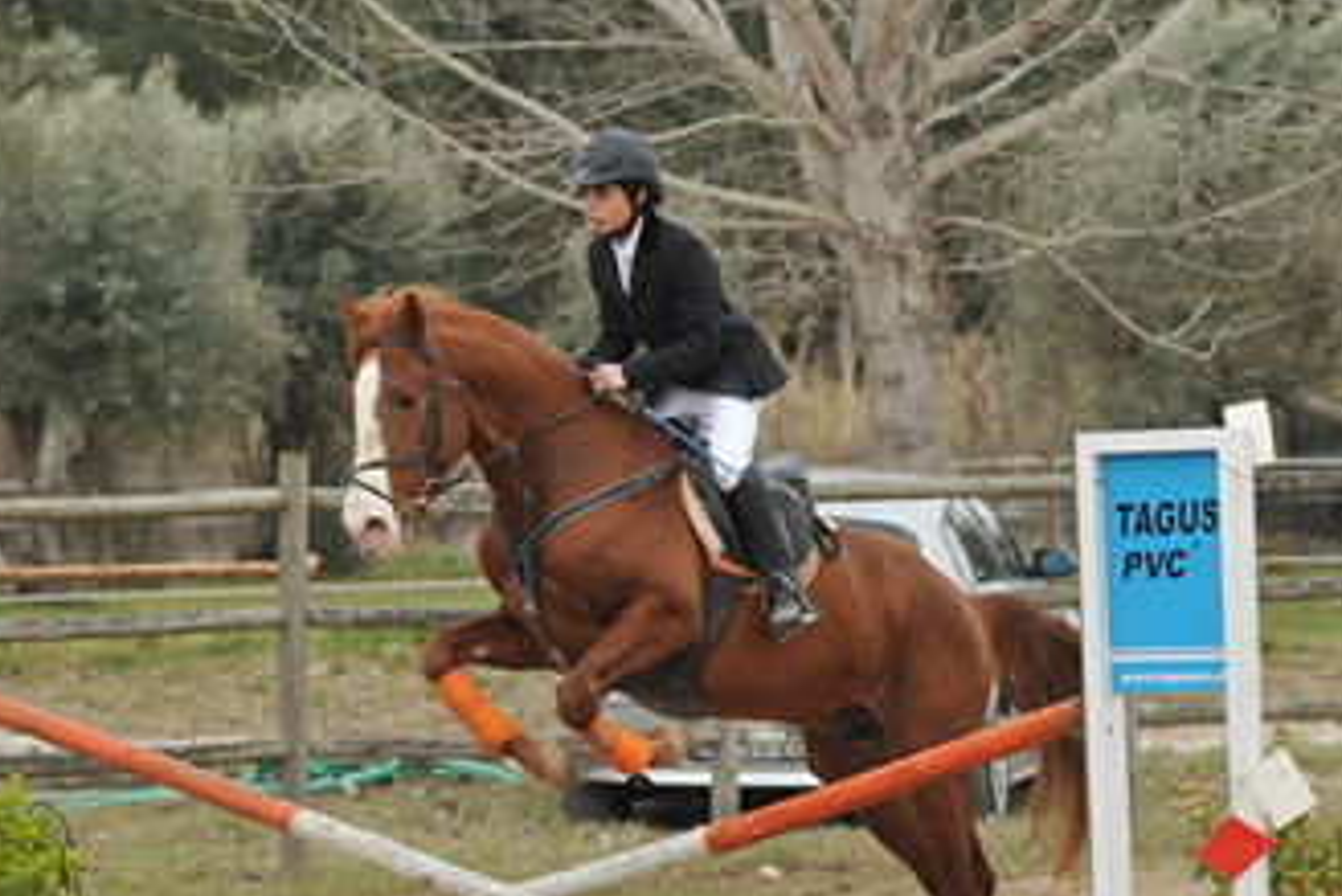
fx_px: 9572
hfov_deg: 8.0
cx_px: 659
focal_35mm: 257
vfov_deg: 5.4
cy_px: 501
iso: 500
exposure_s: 1/800
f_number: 4
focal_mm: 125
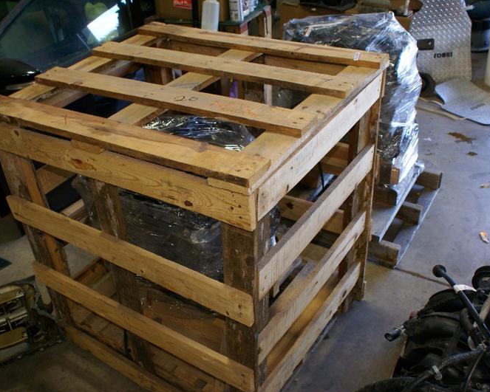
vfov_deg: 43.4
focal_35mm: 34
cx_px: 223
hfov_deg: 52.8
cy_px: 197
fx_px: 493
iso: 400
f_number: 5.6
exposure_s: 1/60
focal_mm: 20
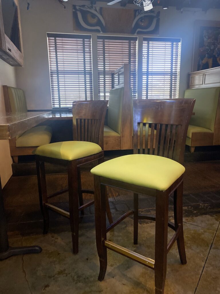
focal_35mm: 26
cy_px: 147
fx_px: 220
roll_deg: +0.1
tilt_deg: -12.9
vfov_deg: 67.3
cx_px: 110
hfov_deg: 53.1
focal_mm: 4.25
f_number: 1.8
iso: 500
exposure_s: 1/30
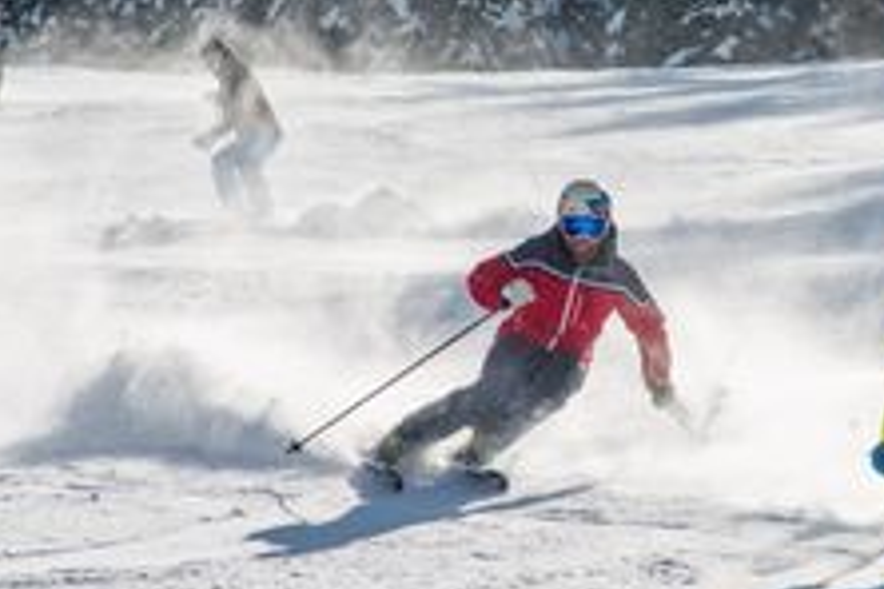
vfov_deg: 5.0
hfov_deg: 7.4
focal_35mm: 277
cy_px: 283
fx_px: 6801
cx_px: 880
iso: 800
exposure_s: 1/5000
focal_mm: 120
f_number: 10
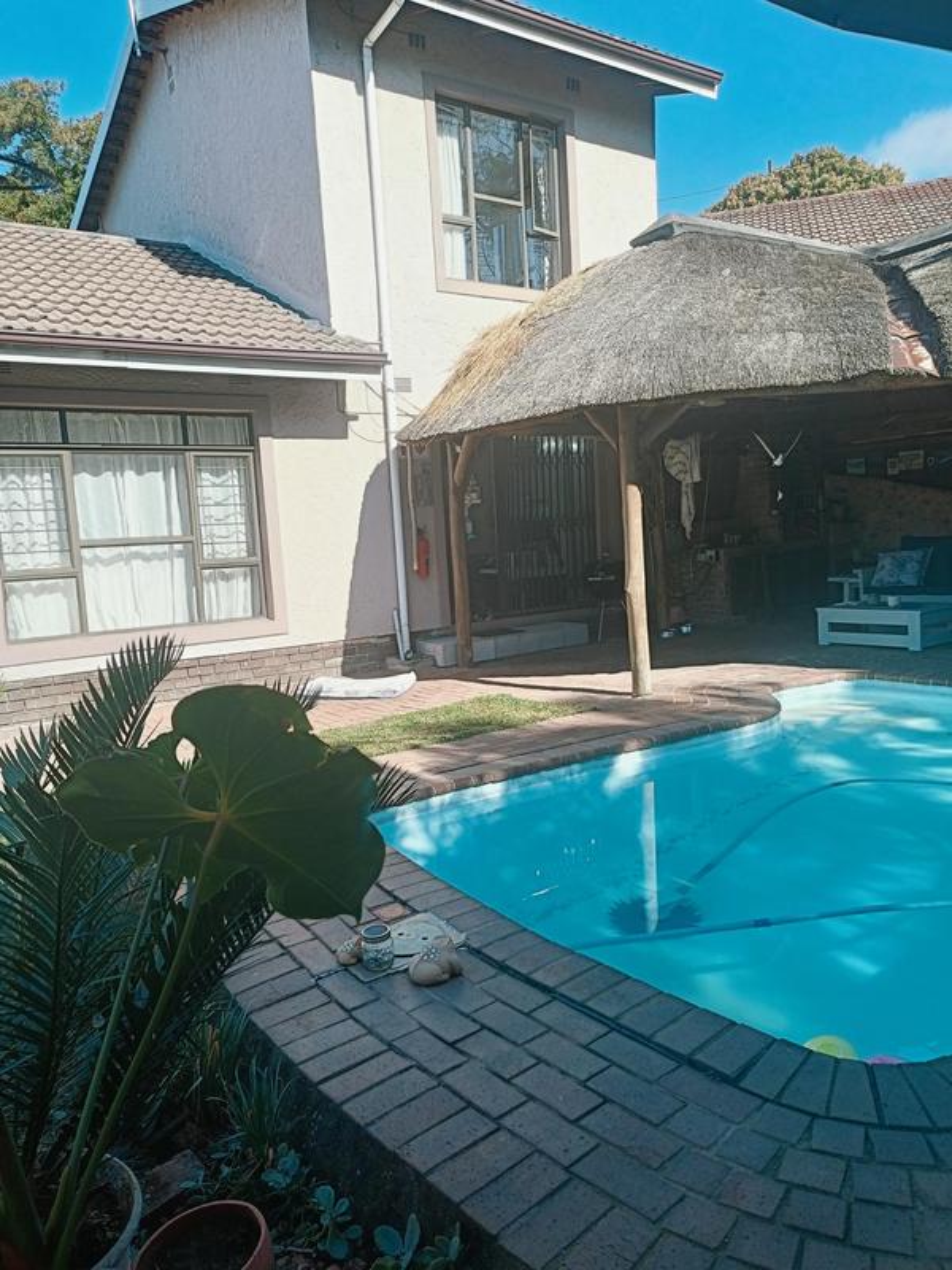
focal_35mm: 25
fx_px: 917
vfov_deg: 69.4
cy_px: 635
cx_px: 476
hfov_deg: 54.9
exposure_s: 1/329
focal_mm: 4.7
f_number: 1.7
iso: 50
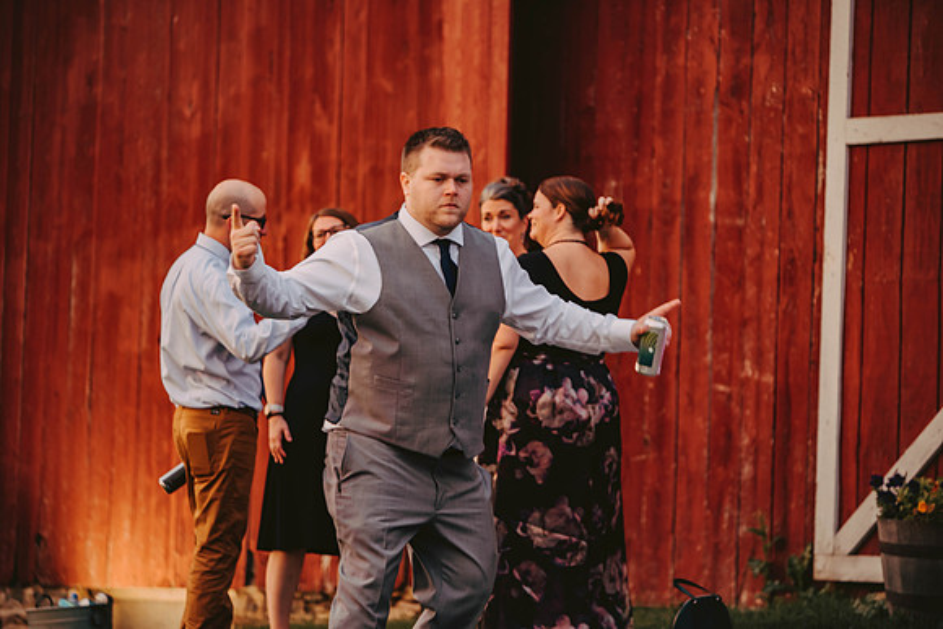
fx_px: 3799
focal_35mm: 145
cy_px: 314
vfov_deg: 9.5
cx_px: 472
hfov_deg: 14.2
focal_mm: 145
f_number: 2.8
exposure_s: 1/100
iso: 640
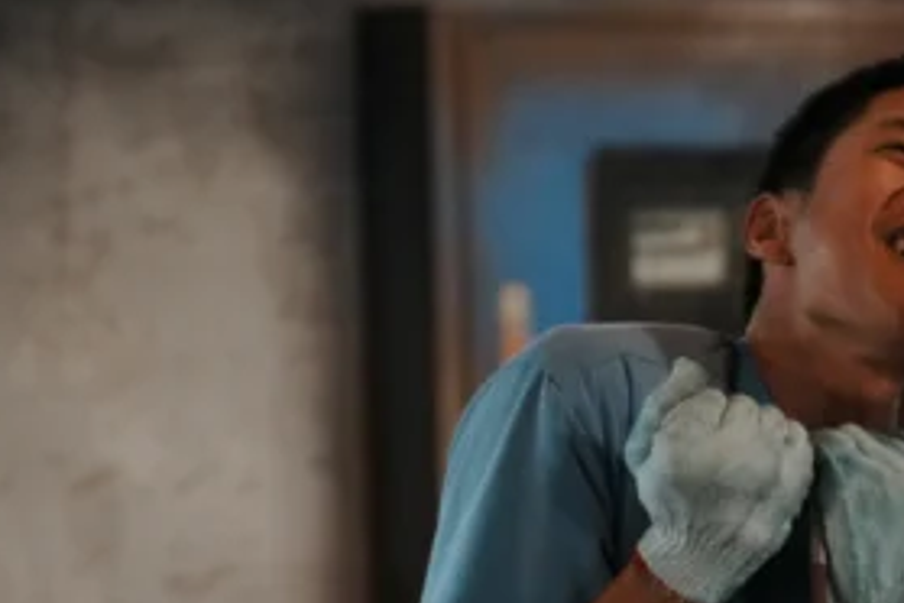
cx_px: 940
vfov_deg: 4.1
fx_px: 8487
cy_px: 762
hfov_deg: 6.1
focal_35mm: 338
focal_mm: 92
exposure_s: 1/250
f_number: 2.8
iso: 1600
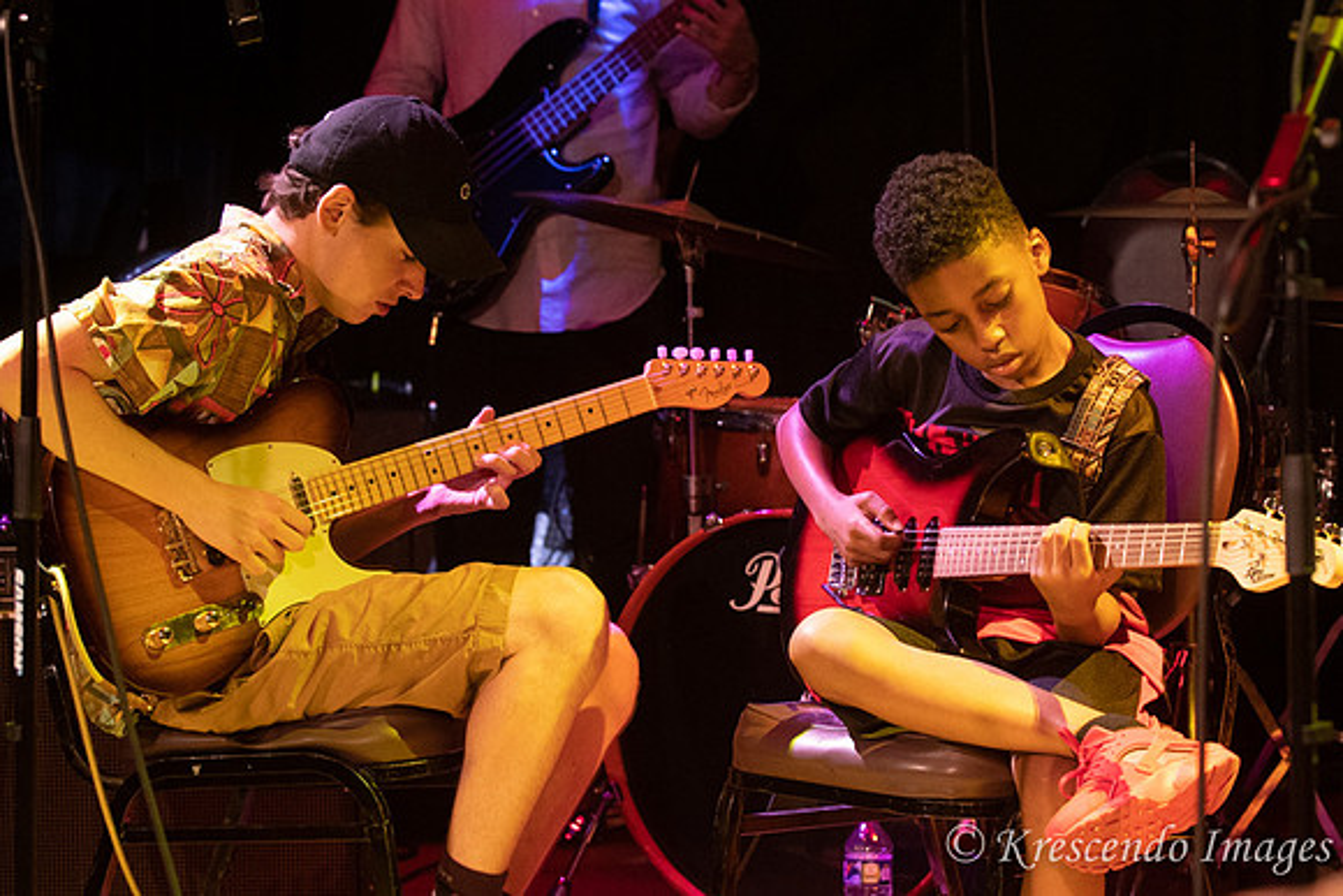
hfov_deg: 17.6
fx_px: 4328
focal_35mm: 116
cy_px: 431
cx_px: 741
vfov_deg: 11.8
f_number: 4
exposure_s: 1/200
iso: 3200
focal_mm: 70
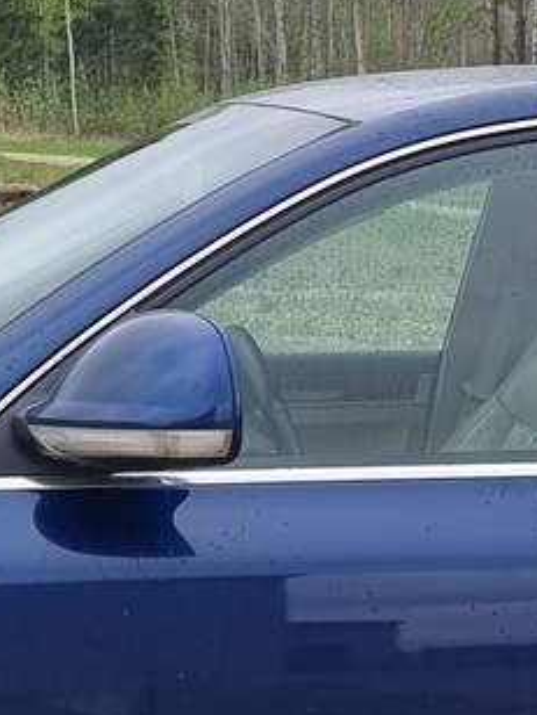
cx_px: 437
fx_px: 2792
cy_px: 689
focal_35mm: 135
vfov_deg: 14.4
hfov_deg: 10.9
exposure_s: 1/1445
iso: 50
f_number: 1.8
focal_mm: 5.4
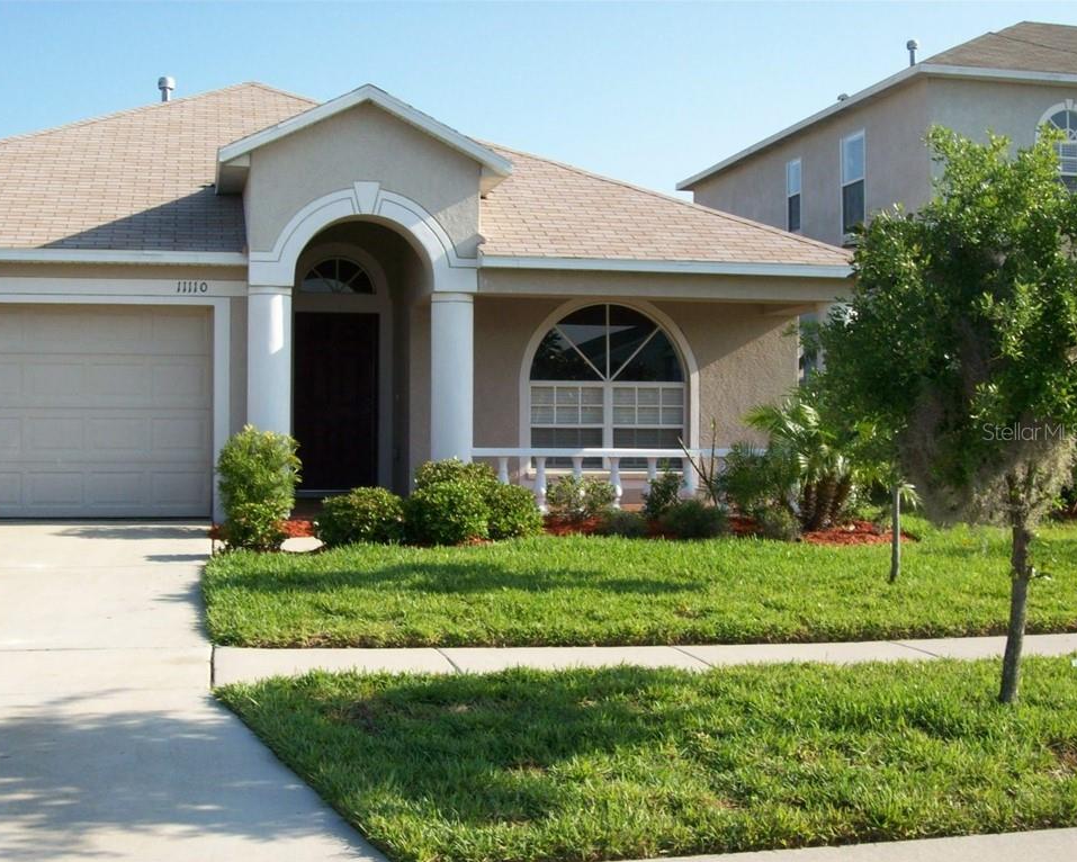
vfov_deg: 32.1
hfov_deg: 39.5
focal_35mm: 47
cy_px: 431
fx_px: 1498
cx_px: 512
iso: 80
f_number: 5.4
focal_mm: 7.6
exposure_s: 1/260
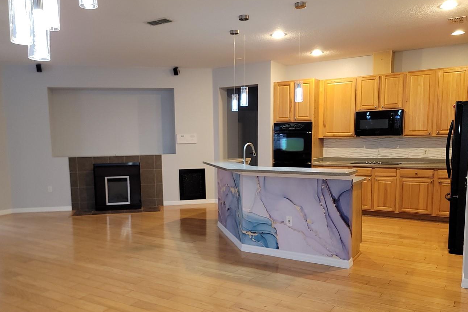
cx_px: 209
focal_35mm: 31
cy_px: 184
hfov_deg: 60.1
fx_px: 403
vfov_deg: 42.2
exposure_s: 1/40
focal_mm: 6.7
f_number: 1.8
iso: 100
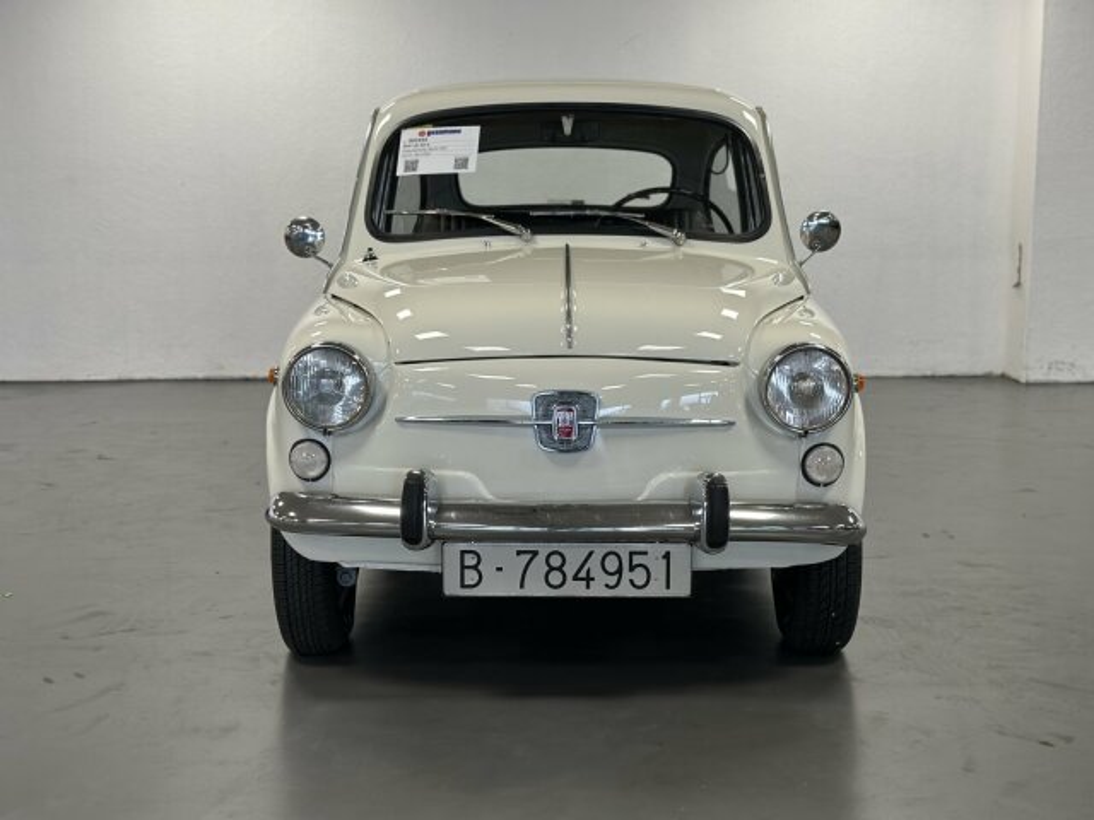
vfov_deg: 30.3
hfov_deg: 39.7
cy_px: 410
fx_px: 1517
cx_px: 547
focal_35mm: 48
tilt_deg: -9.2
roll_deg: +0.2
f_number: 1.78
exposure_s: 1/100
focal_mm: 6.86
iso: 125
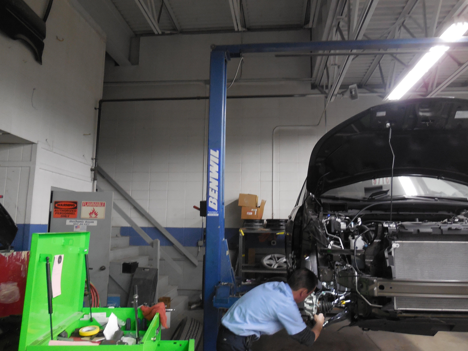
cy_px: 176
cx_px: 234
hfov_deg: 60.0
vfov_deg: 46.8
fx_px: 406
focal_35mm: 30
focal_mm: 5.3
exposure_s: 1/30
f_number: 3.2
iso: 400
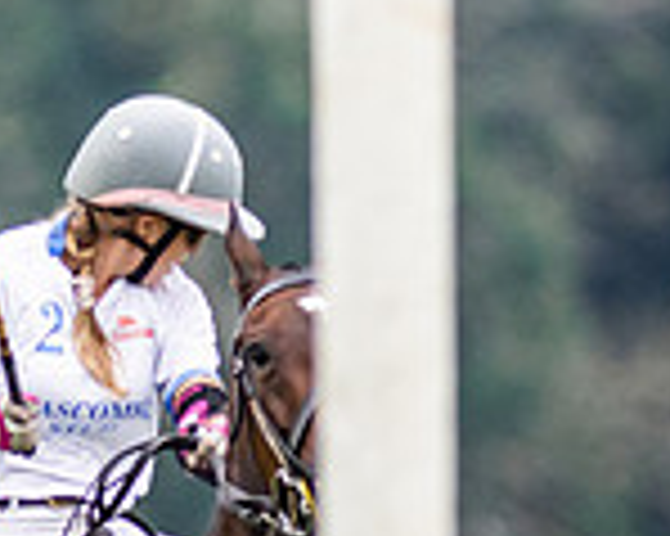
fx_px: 38682
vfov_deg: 0.8
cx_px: 1200
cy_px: 772
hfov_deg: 1.0
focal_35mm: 1952
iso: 640
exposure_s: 1/1600
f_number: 2.8
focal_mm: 300
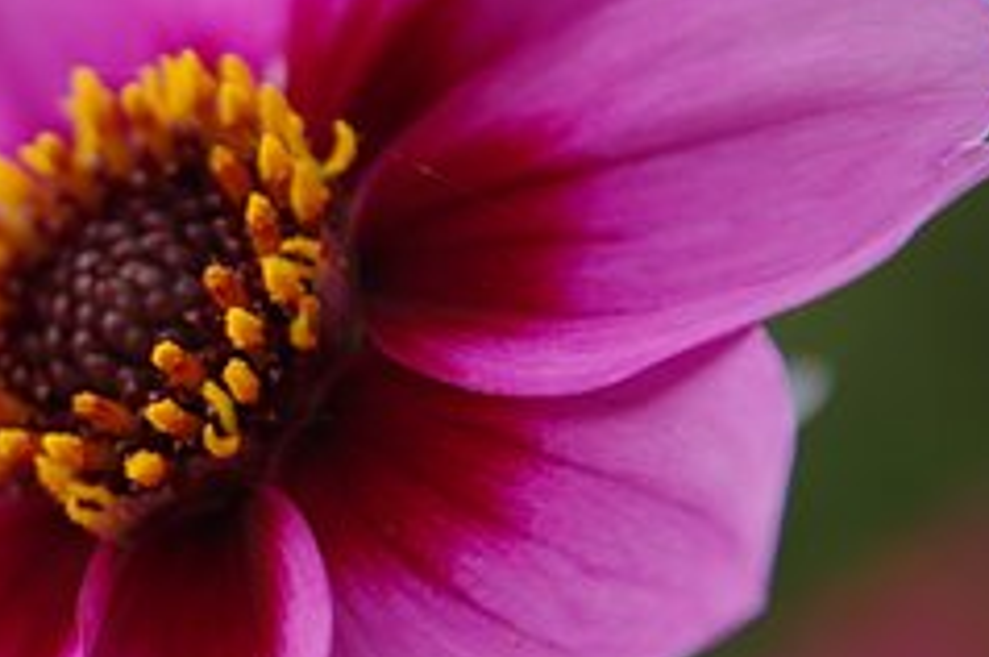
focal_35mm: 226
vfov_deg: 6.1
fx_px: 6200
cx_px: 116
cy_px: 393
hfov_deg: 9.1
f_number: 4
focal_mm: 70
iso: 200
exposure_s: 1/160
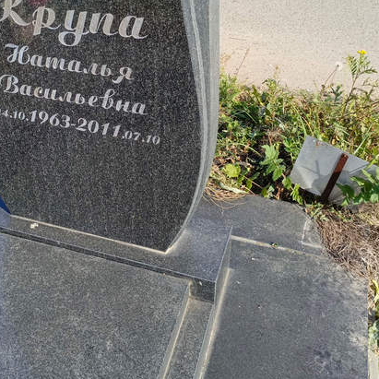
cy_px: 120
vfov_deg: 38.6
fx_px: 533
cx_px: 128
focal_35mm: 43
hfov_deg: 38.7
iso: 118
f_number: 1.69
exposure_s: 1/658
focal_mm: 4.76
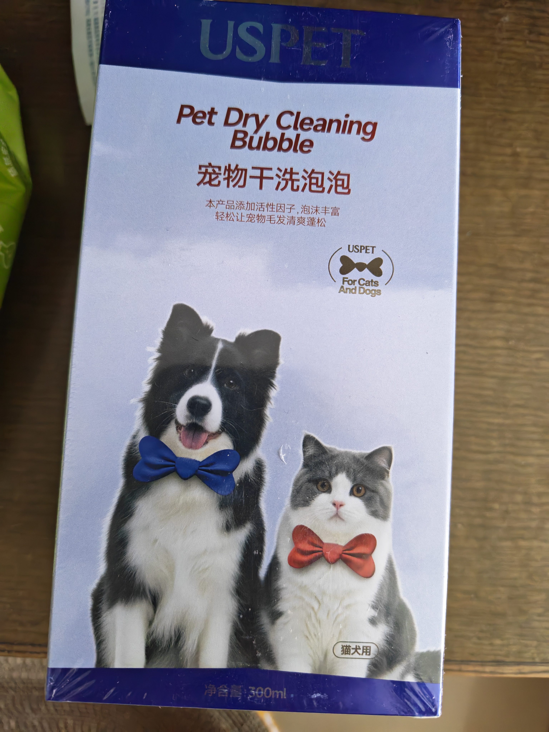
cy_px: 366
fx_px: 508
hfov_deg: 56.8
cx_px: 274
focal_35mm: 24
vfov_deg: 71.6
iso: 6400
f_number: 1.9
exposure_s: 1/220
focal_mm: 6.12
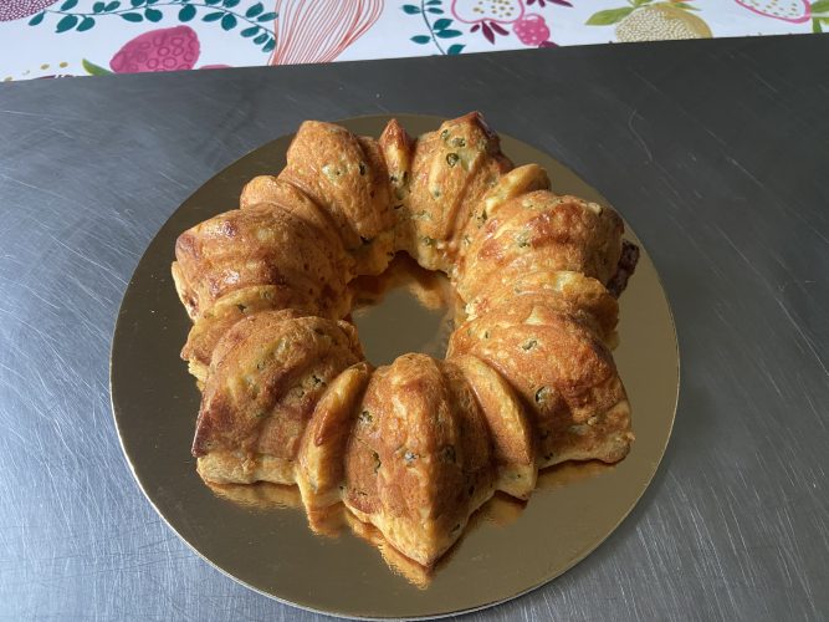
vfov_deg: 53.0
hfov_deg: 67.3
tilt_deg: -58.7
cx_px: 414
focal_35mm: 26
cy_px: 311
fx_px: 623
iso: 250
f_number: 1.8
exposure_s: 1/60
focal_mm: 4.25
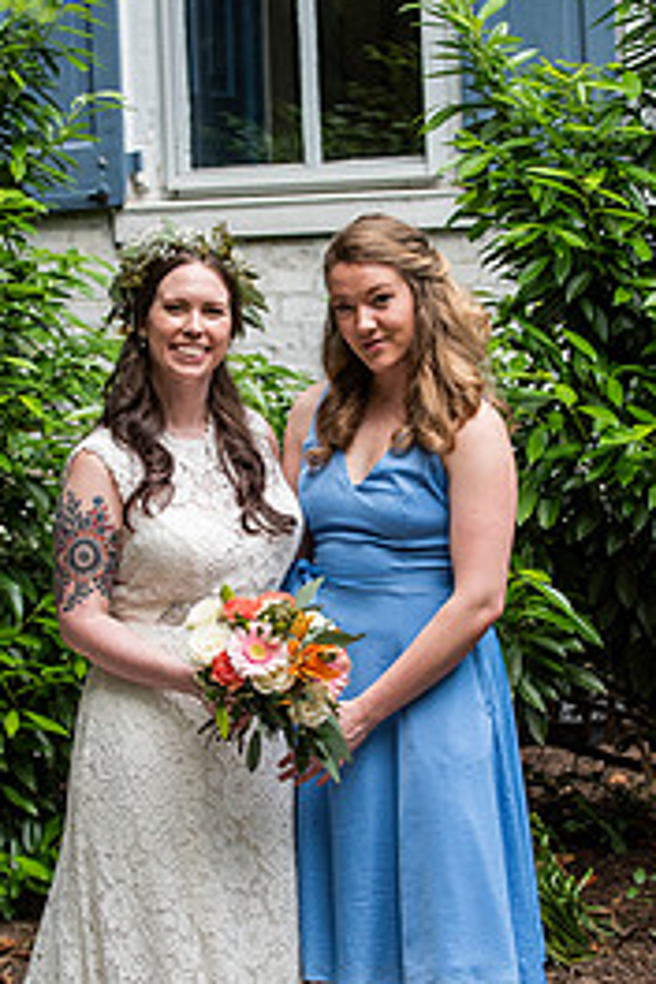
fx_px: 3635
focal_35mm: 133
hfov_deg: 10.3
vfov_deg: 15.4
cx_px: 309
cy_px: 548
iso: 640
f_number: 3.5
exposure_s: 1/1250
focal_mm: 78
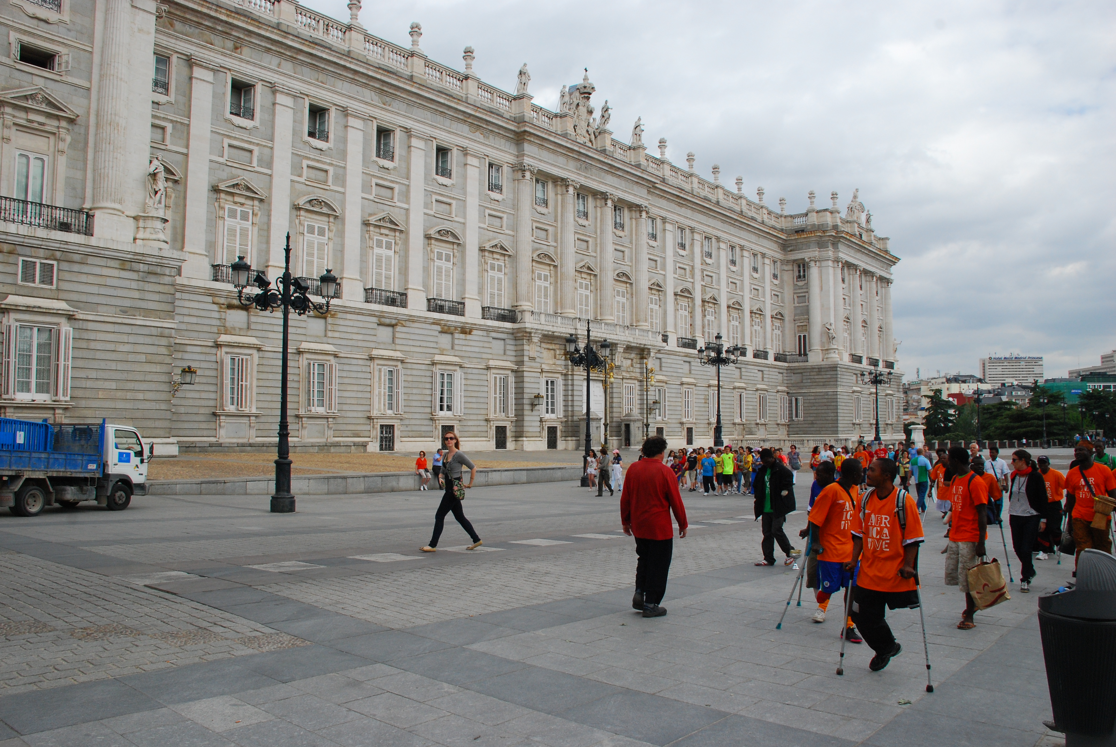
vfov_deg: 48.0
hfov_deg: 67.3
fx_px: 838
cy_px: 374
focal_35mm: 27
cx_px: 558
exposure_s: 1/400
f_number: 10
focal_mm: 18
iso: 400
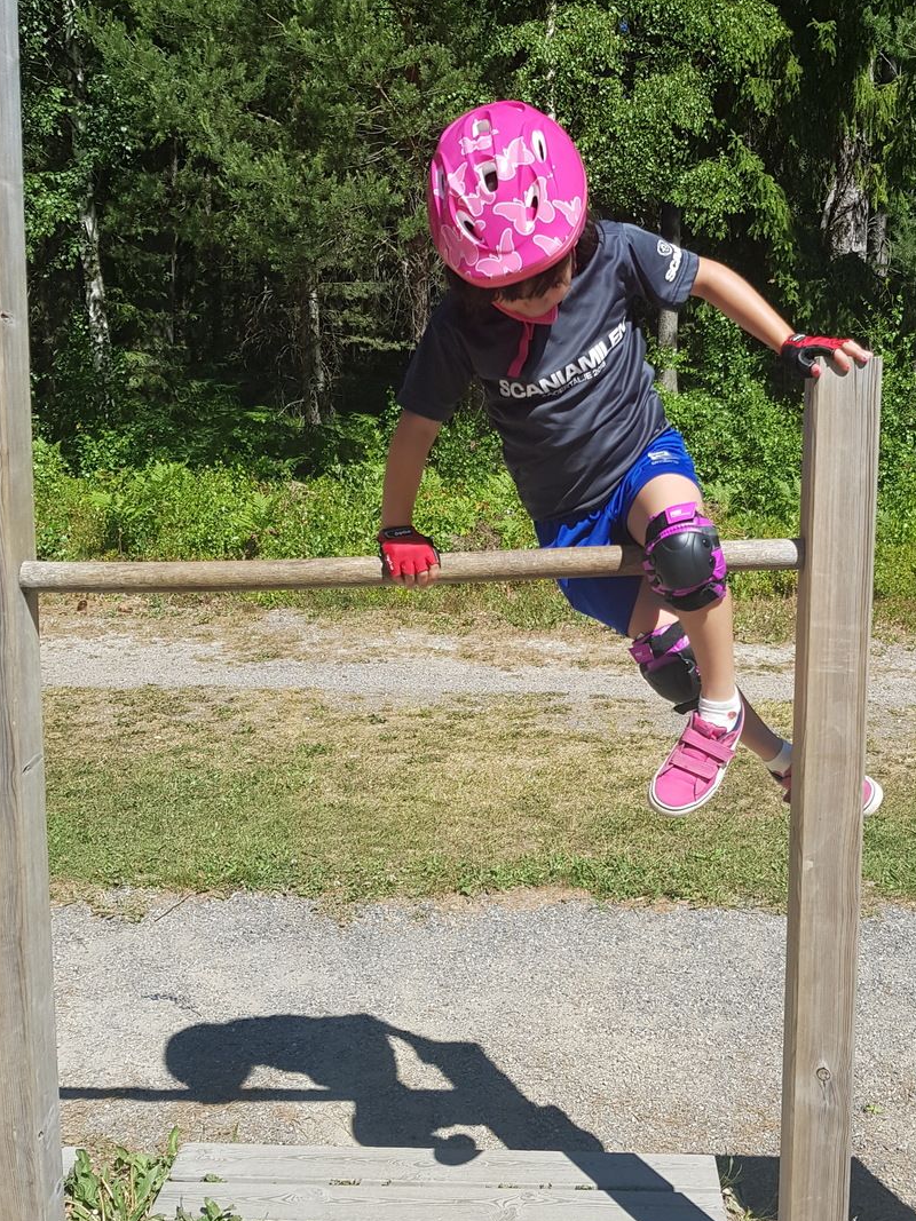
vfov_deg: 47.8
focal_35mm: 39
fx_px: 1376
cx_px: 590
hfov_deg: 36.5
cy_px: 648
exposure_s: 1/1756
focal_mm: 4.2
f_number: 1.7
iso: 40
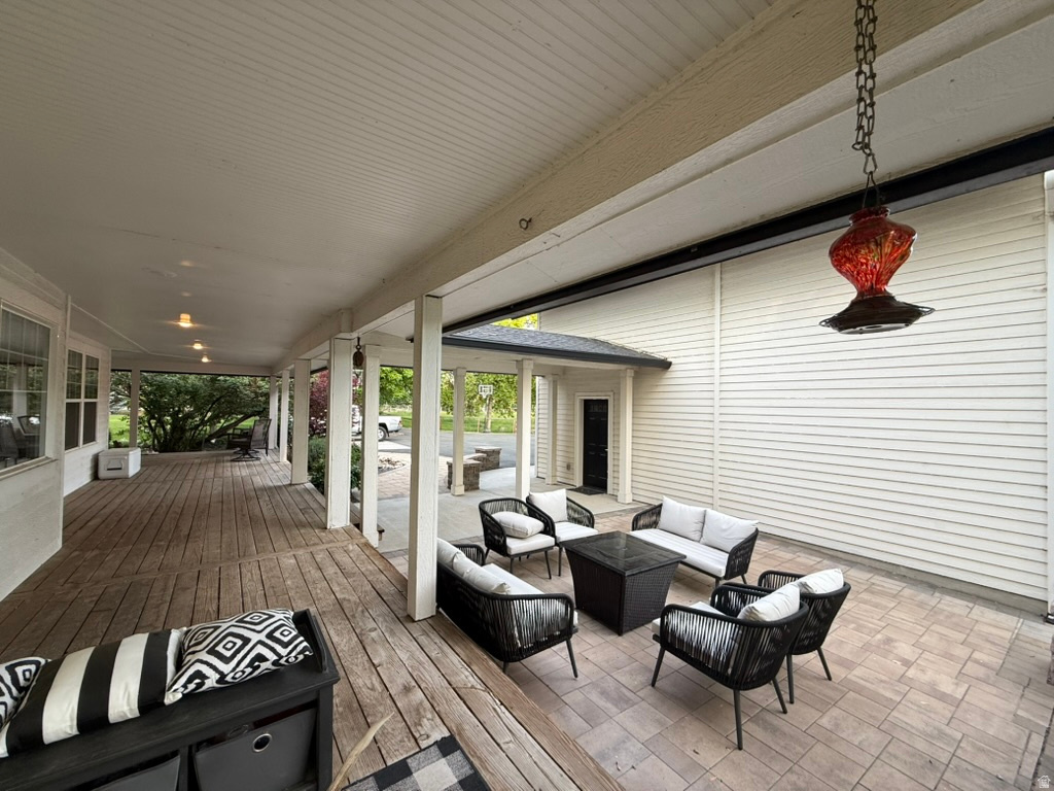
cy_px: 396
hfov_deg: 102.1
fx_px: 426
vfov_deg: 85.7
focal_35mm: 14
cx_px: 527
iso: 80
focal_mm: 2.22
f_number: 2.2
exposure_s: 1/99
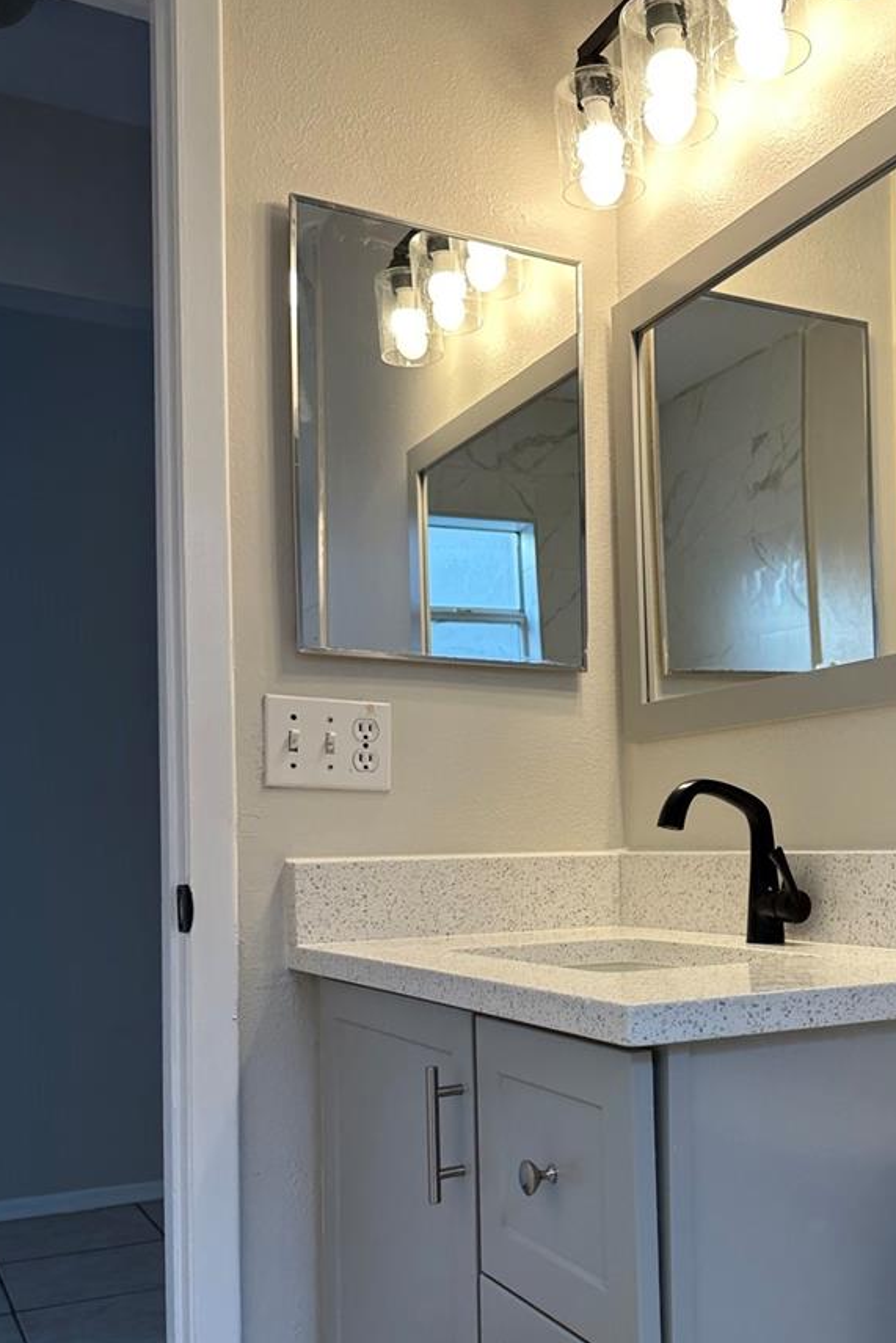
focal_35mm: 35
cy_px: 832
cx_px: 637
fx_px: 1306
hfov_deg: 37.2
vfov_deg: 53.9
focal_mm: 6.86
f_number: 1.78
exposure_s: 1/171
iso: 80
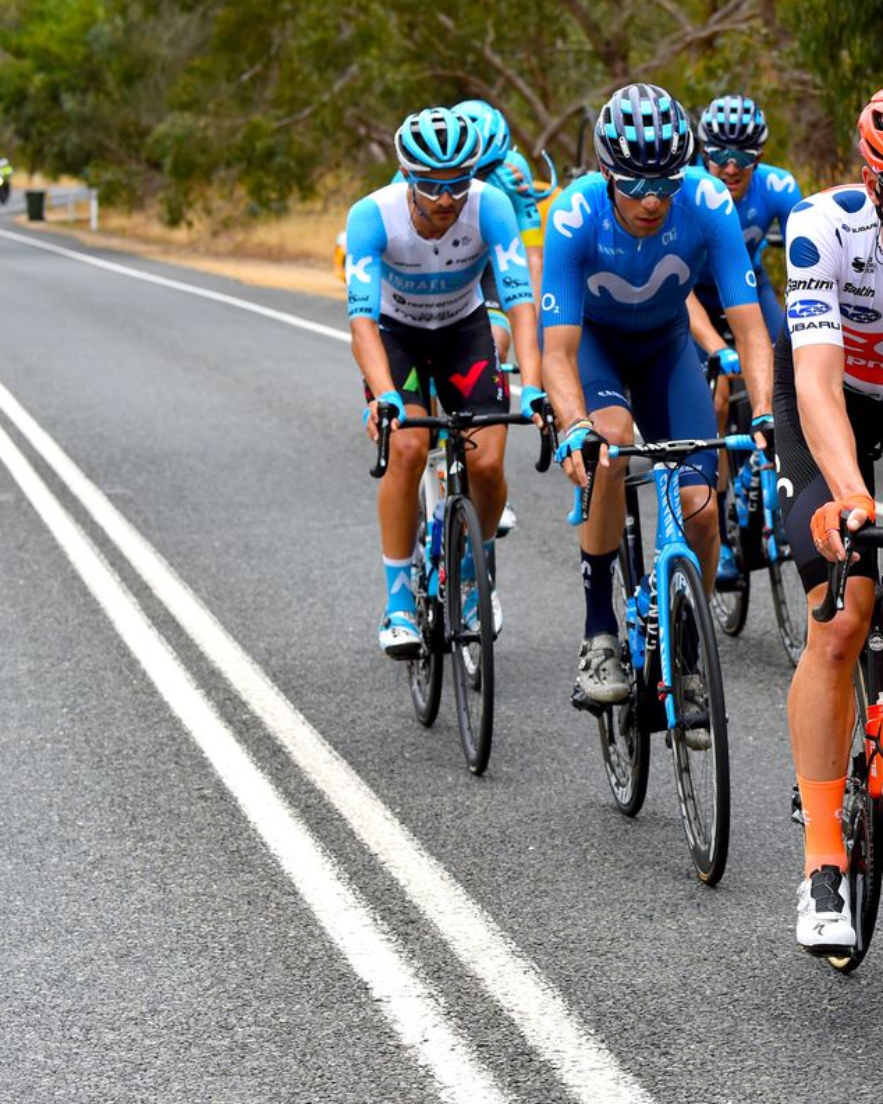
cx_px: 741
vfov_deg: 13.6
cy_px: 549
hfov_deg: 10.8
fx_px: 4640
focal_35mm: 142
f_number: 8
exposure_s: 1/1600
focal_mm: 100
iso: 1000
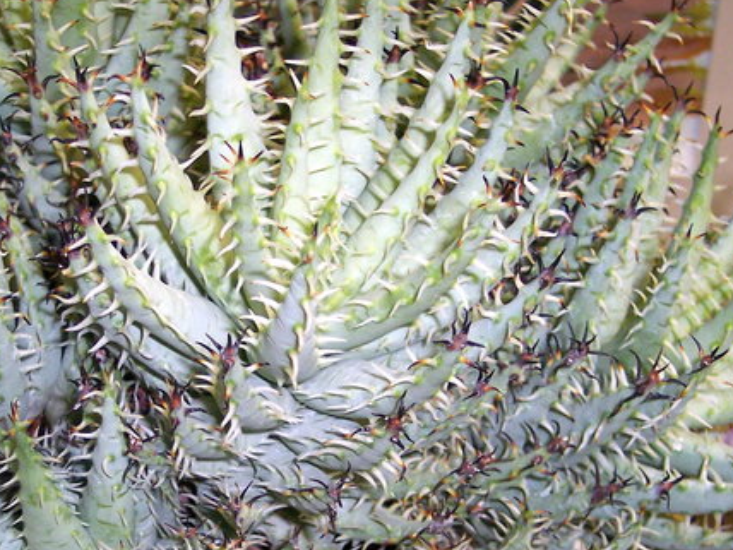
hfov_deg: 27.3
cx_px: 262
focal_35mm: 71
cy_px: 393
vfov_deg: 20.6
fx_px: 1503
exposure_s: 1/30
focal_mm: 8
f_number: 2.8
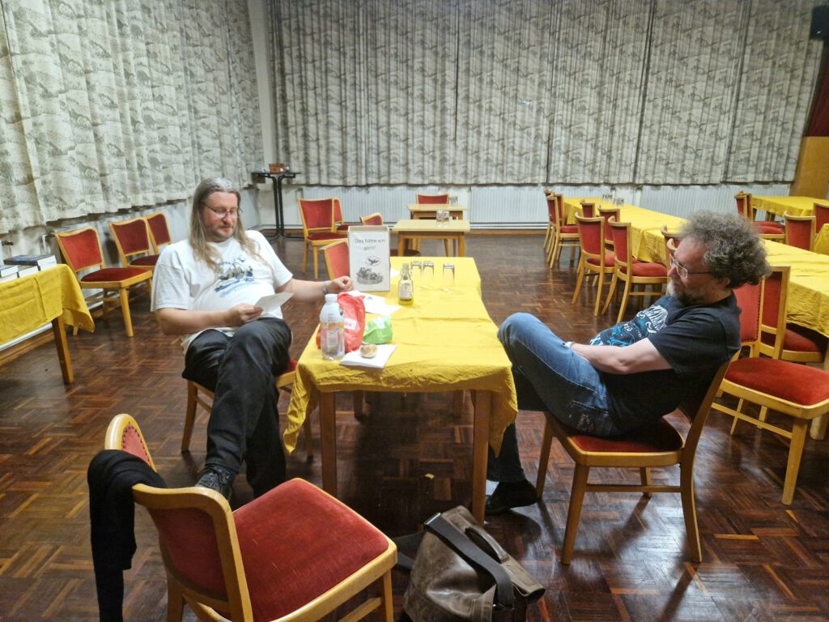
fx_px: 551
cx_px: 414
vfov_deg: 58.9
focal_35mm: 23
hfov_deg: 73.9
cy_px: 311
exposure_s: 1/50
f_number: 1.8
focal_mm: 5.4
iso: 640
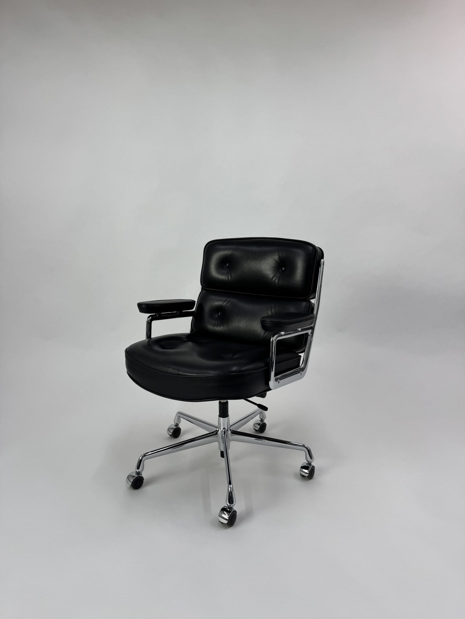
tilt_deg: -10.4
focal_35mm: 24
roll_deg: +0.8
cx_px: 232
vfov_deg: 71.6
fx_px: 430
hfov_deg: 56.8
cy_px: 310
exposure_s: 1/121
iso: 64
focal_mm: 6.76
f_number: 1.78
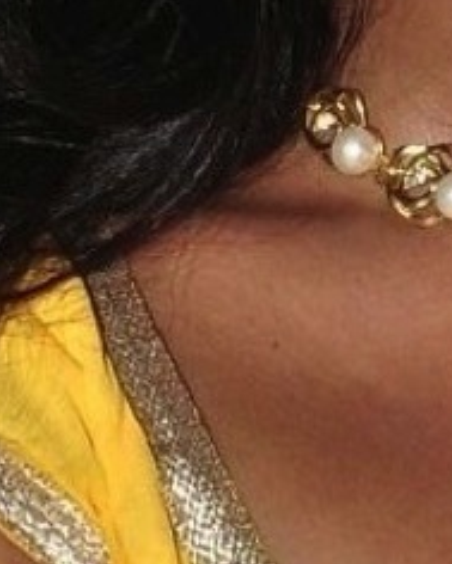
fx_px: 9358
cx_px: 581
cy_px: 736
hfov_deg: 2.8
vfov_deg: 3.4
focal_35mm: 560
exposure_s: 1/125
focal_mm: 52
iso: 500
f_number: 20
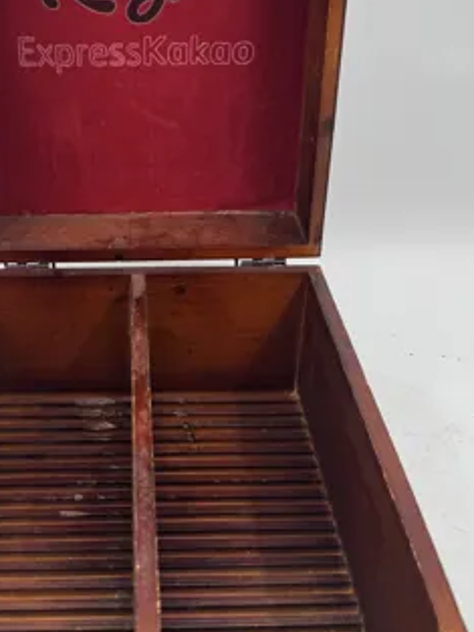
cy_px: 267
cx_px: 149
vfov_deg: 41.1
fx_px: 839
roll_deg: +0.6
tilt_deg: -30.7
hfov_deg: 31.2
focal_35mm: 46
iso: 64
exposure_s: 1/237
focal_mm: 6.76
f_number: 1.78
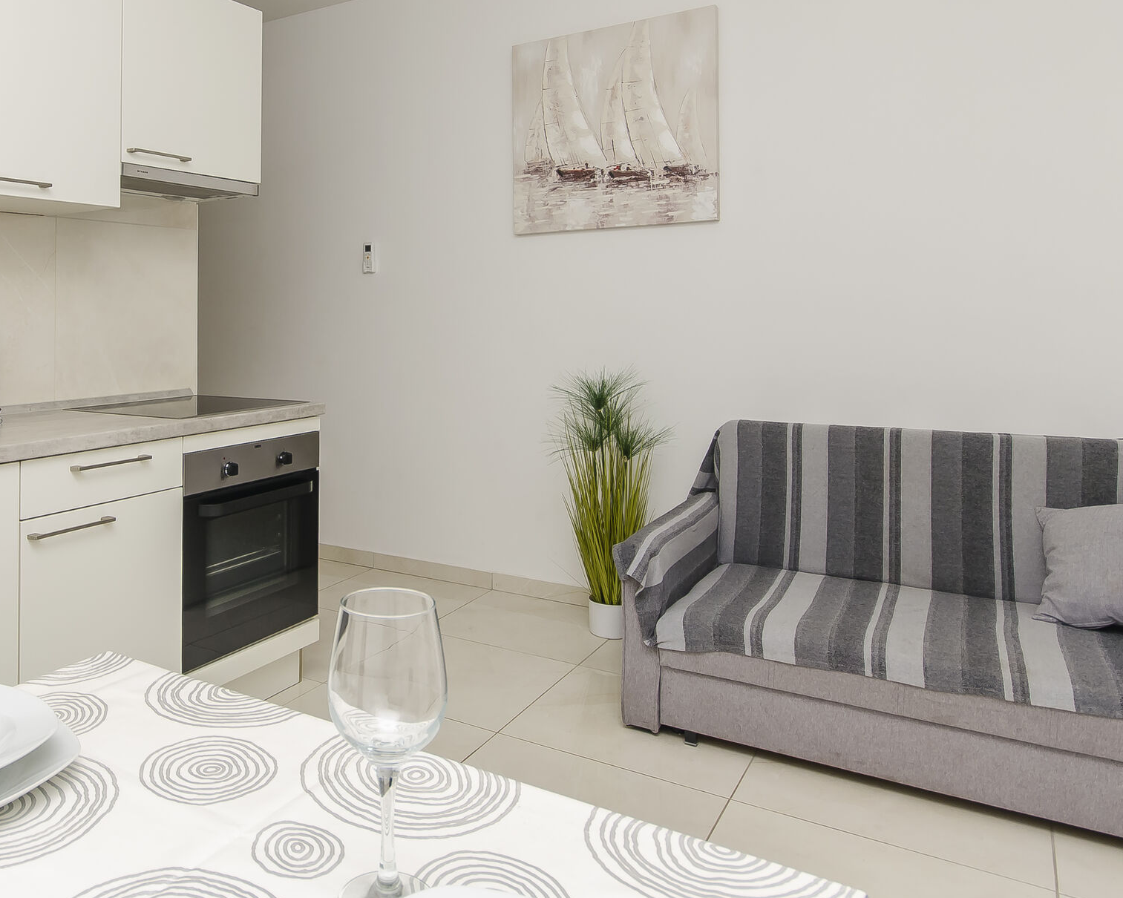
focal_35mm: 26
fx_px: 864
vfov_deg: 53.7
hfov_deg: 62.7
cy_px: 289
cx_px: 298
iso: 100
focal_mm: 10
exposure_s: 1/125
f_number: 7.1
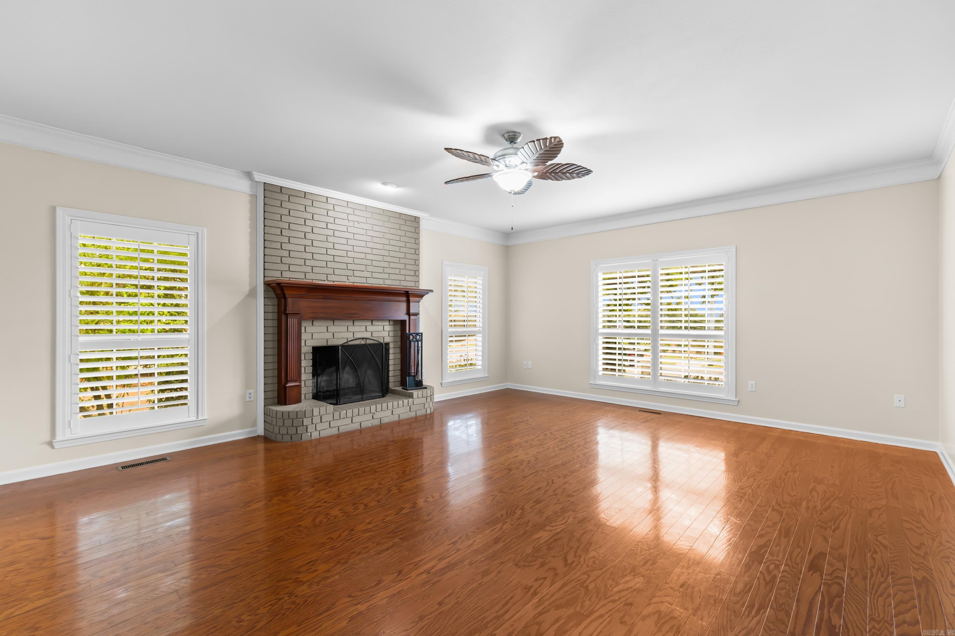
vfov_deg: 77.3
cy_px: 318
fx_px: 398
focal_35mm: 15
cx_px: 478
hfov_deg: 100.4
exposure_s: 1.3
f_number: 9
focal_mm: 10
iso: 200
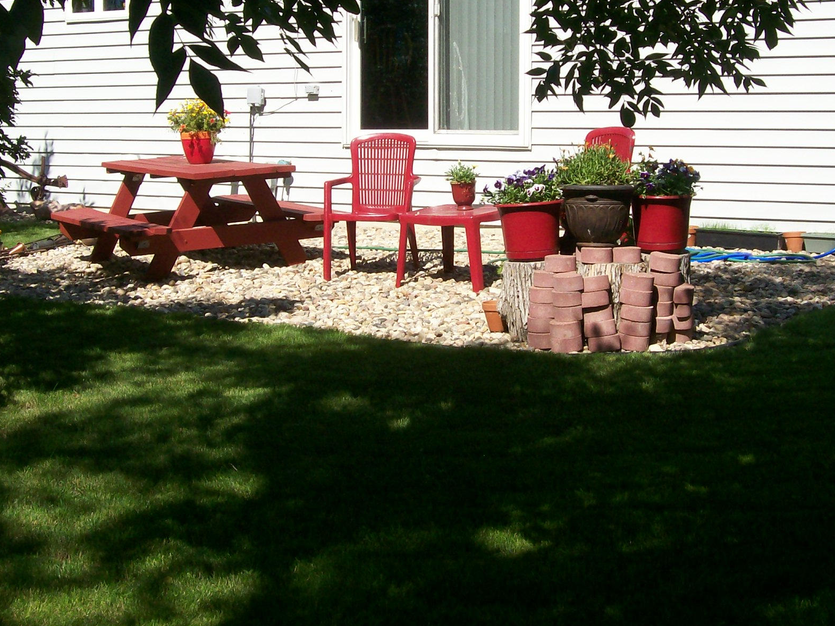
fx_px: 1592
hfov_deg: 29.4
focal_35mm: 66
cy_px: 182
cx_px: 432
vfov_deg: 22.1
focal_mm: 7.6
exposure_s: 1/462
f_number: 5.4
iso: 80
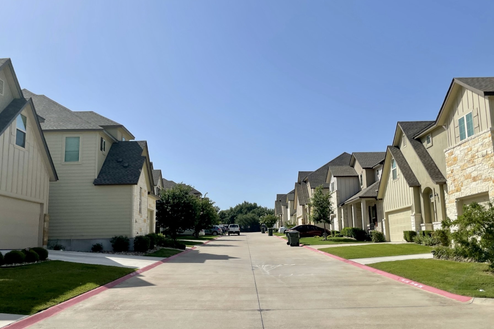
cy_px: 184
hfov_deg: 65.5
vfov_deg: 46.3
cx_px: 242
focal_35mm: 28
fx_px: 384
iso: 32
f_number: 1.6
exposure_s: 1/5814
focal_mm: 4.2
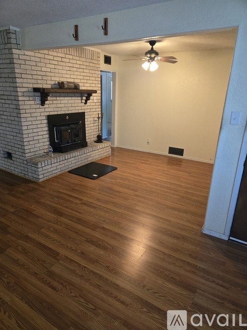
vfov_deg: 73.9
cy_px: 165
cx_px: 124
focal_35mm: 23
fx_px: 219
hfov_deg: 58.9
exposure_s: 1/120
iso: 1000
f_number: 1.8
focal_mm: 5.4
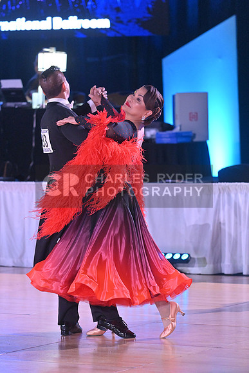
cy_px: 186
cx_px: 124
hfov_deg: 6.9
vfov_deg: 10.3
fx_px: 2074
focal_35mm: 200
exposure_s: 1/400
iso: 4000
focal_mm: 200
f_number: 4
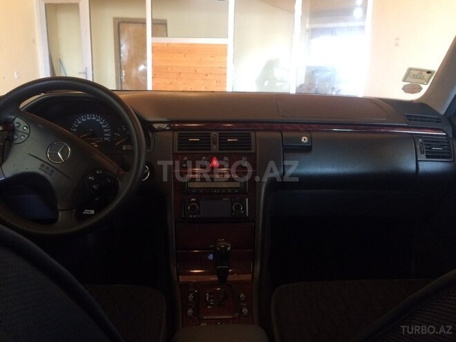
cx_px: 228
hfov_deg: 61.7
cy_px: 171
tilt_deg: -14.8
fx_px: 382
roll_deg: -0.3
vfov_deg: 48.2
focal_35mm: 29
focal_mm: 4.15
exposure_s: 1/33
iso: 250
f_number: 2.2
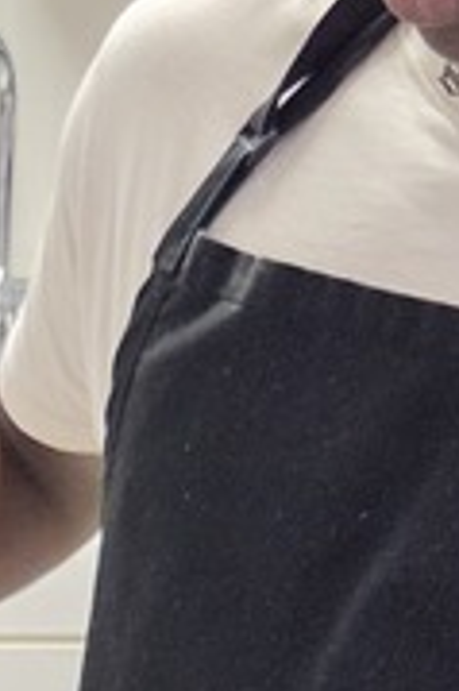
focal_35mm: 137
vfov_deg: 14.0
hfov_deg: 9.7
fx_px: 2625
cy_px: 1042
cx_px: -258
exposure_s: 1/120
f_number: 1.8
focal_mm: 5.4
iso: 800
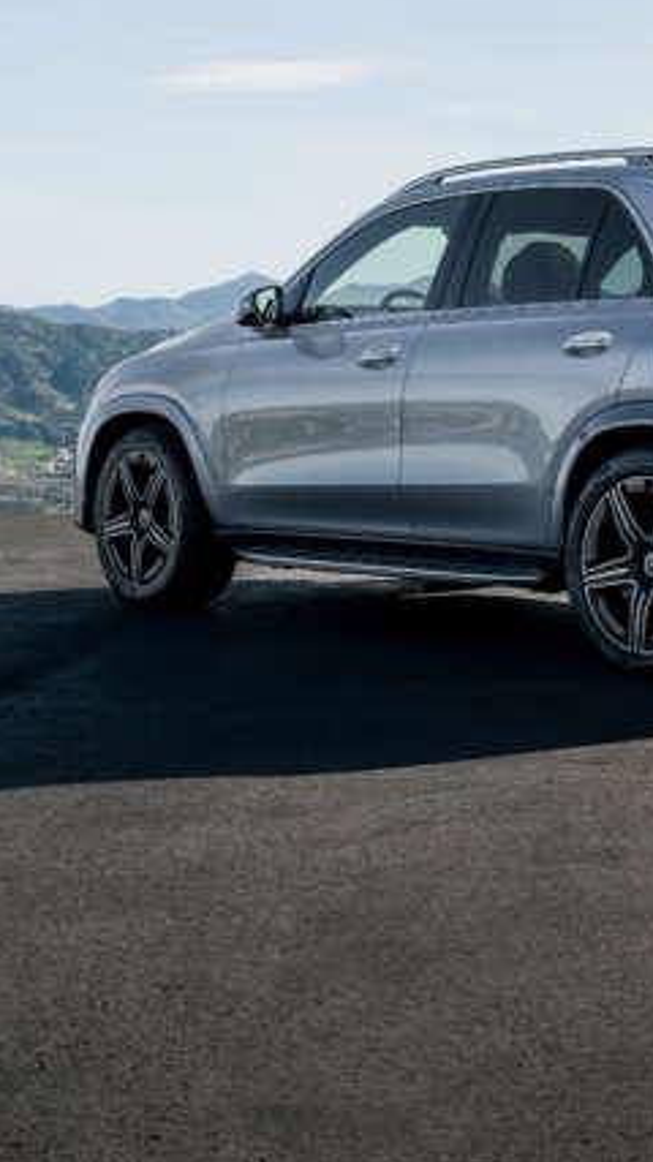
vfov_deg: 28.9
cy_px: 445
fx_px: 2248
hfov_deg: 16.2
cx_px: 626
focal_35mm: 73
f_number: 5.6
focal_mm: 35
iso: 100
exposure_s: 1/320
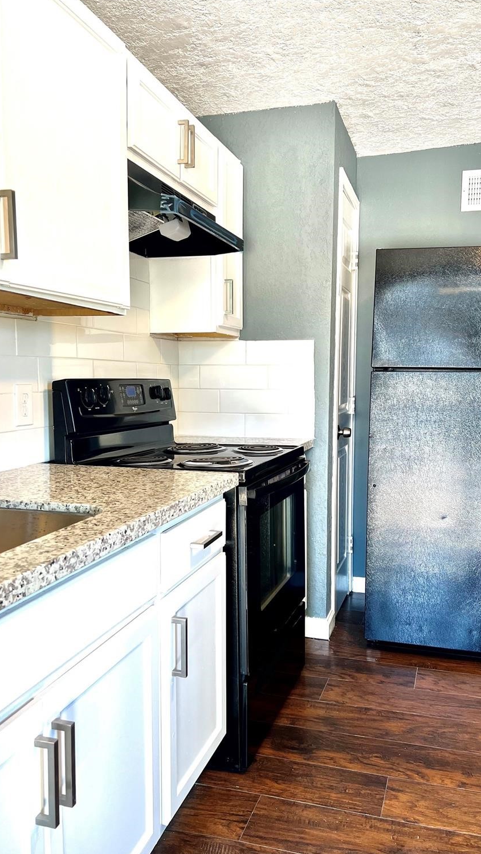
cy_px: 429
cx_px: 266
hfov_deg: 40.1
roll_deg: +0.7
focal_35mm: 29
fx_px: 657
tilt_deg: -4.2
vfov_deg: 66.1
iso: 100
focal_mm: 5.7
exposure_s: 1/120
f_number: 1.5
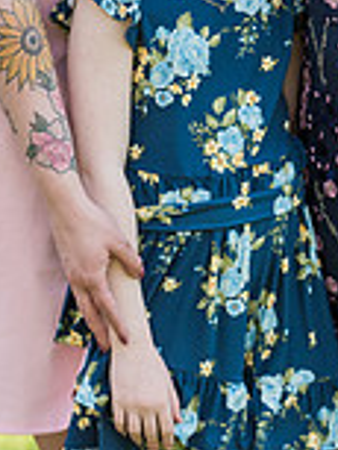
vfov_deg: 5.0
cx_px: 182
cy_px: -200
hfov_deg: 3.8
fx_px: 5148
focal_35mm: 396
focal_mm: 140
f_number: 4
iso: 800
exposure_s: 1/1250
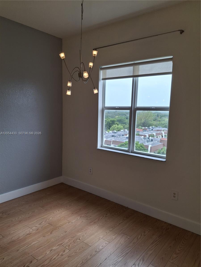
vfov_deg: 69.4
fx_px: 194
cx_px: 100
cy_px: 134
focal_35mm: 25
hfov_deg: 54.9
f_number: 1.8
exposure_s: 1/186
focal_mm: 4.69
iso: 32
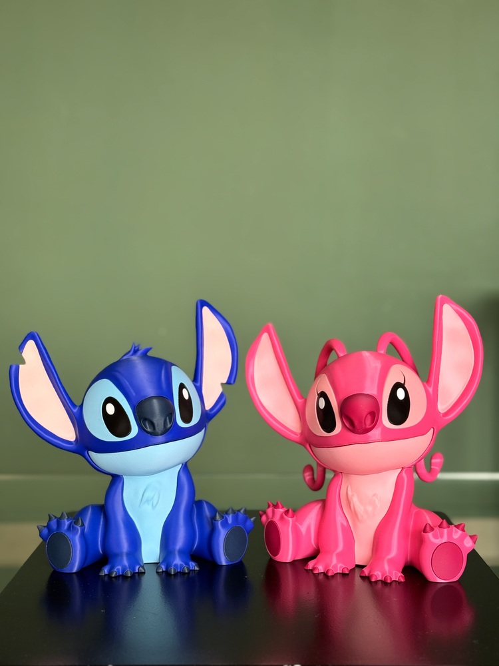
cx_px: 250
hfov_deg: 30.3
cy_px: 333
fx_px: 923
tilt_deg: -3.6
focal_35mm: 48
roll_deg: +0.4
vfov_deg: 39.7
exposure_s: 1/121
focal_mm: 6.76
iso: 100
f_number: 1.78
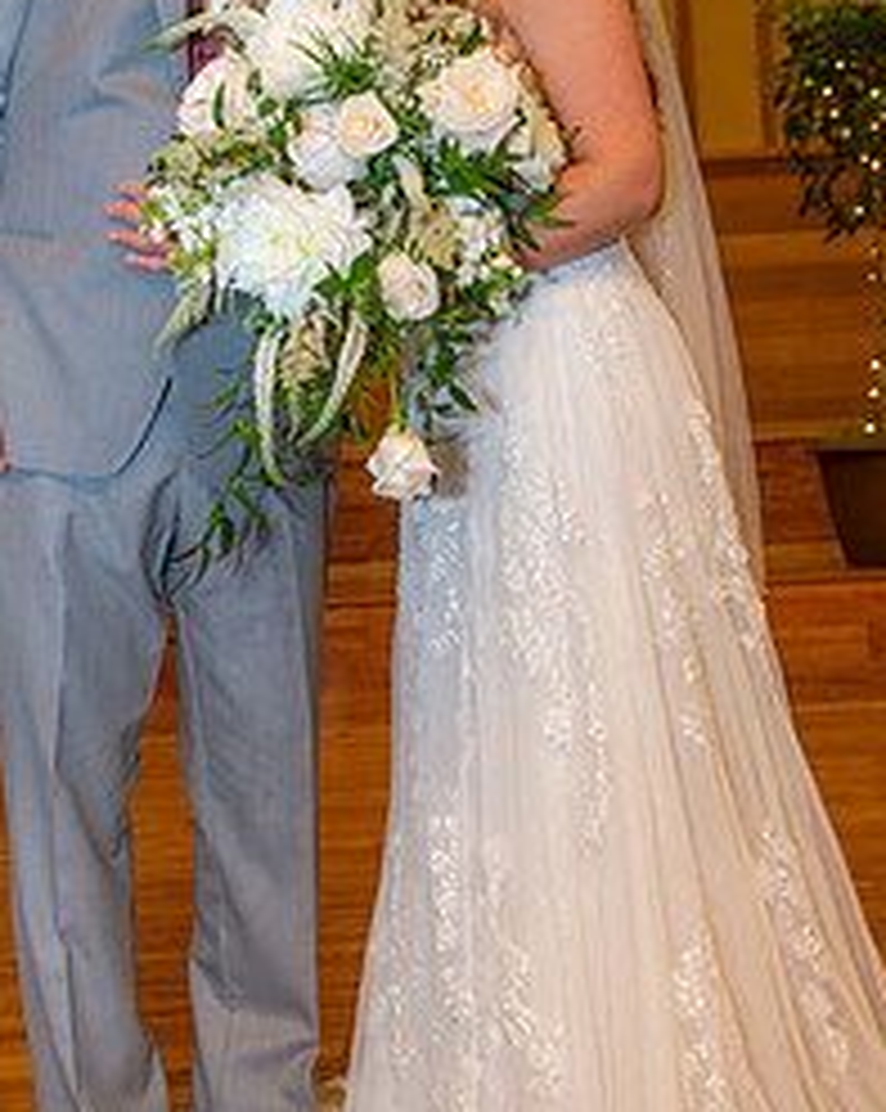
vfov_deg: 28.9
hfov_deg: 23.4
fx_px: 2135
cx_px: 380
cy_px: 333
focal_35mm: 65
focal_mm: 38
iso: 640
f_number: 4
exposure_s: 1/125
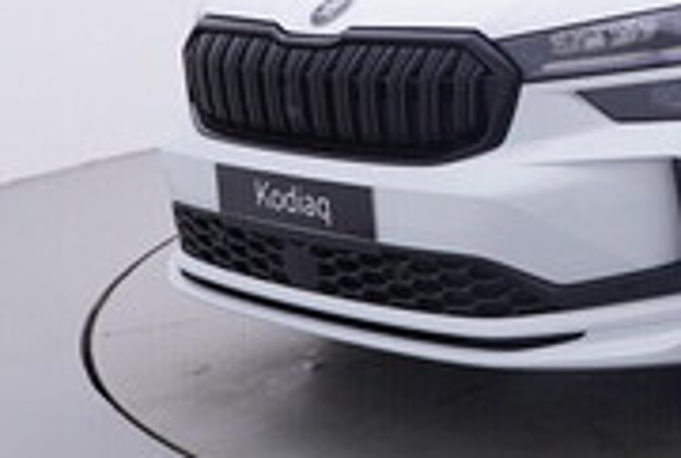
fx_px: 1299
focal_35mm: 69
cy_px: 40
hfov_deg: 25.5
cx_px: 876
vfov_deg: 19.6
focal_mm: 15
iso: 200
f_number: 5
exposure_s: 1/80
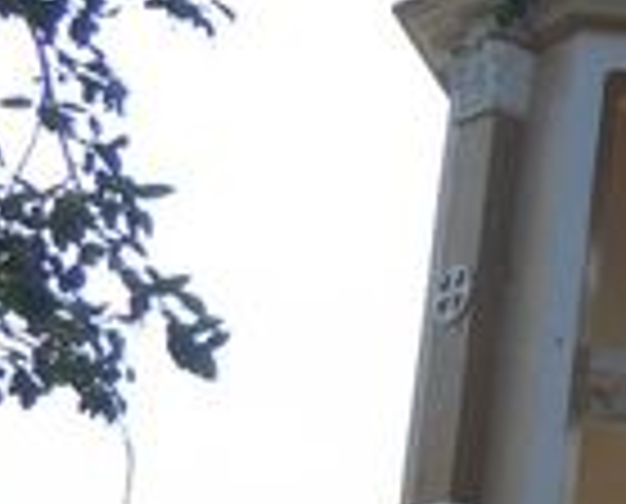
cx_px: 1743
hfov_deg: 10.6
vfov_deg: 10.9
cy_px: 608
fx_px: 2601
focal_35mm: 140
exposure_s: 1/1000
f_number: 3.3
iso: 125
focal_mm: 4.3
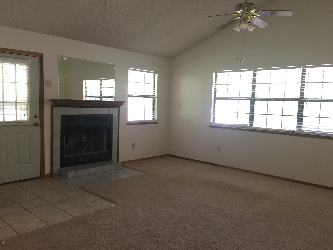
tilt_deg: -4.8
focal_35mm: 29
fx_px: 279
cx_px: 166
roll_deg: -0.7
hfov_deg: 61.7
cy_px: 125
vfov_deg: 48.2
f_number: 2.2
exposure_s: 1/30
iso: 100
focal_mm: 4.15
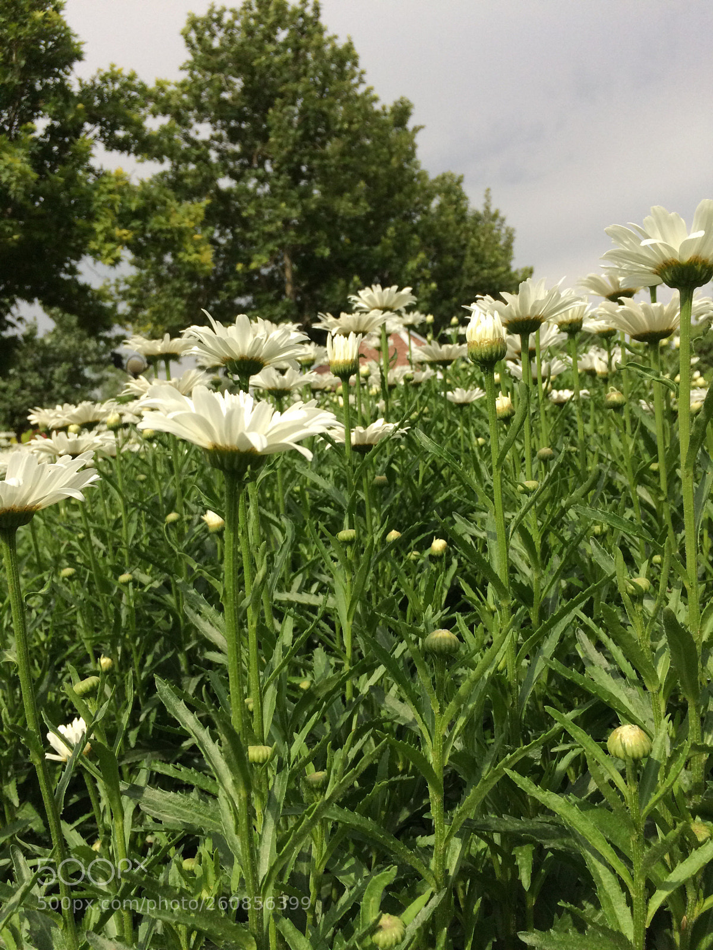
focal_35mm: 29
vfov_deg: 61.7
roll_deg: +0.1
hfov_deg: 48.2
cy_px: 475
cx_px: 356
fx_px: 796
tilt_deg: -4.2
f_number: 2.2
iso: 100
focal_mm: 4.15
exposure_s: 1/4115
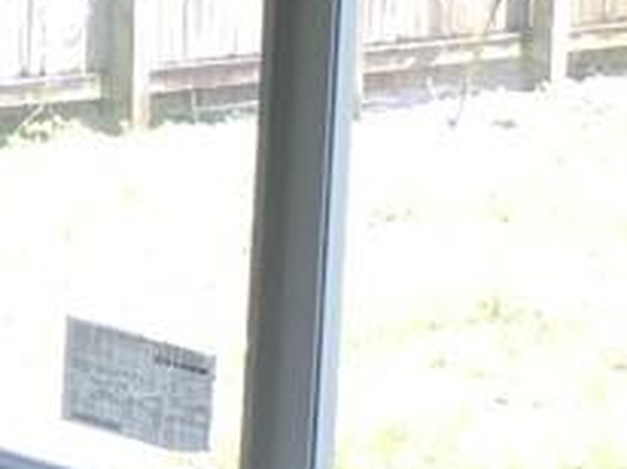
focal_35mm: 210
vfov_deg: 6.9
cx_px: -1732
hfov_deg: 7.3
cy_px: -289
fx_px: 3799
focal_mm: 4.71
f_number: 1.7
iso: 143
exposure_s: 1/120
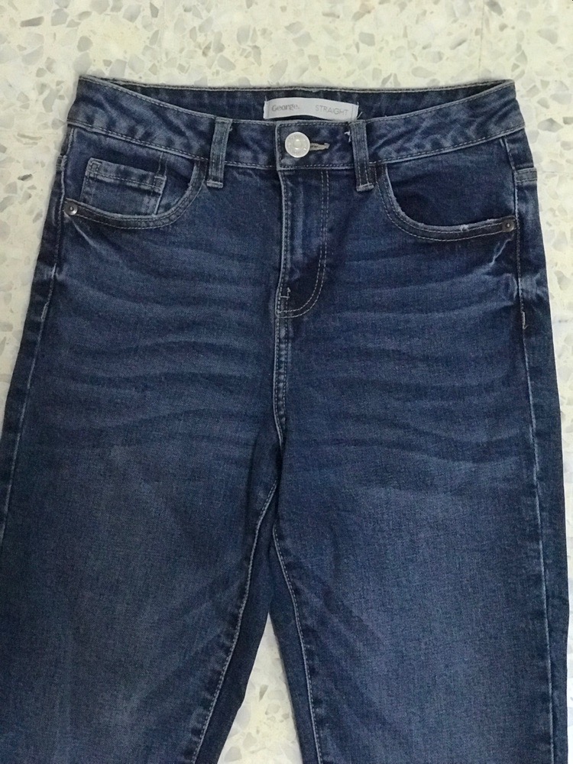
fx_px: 1258
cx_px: 286
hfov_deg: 25.7
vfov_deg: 33.8
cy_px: 382
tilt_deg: -84.7
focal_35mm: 57
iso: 1250
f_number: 2.8
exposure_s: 1/50
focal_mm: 6.6
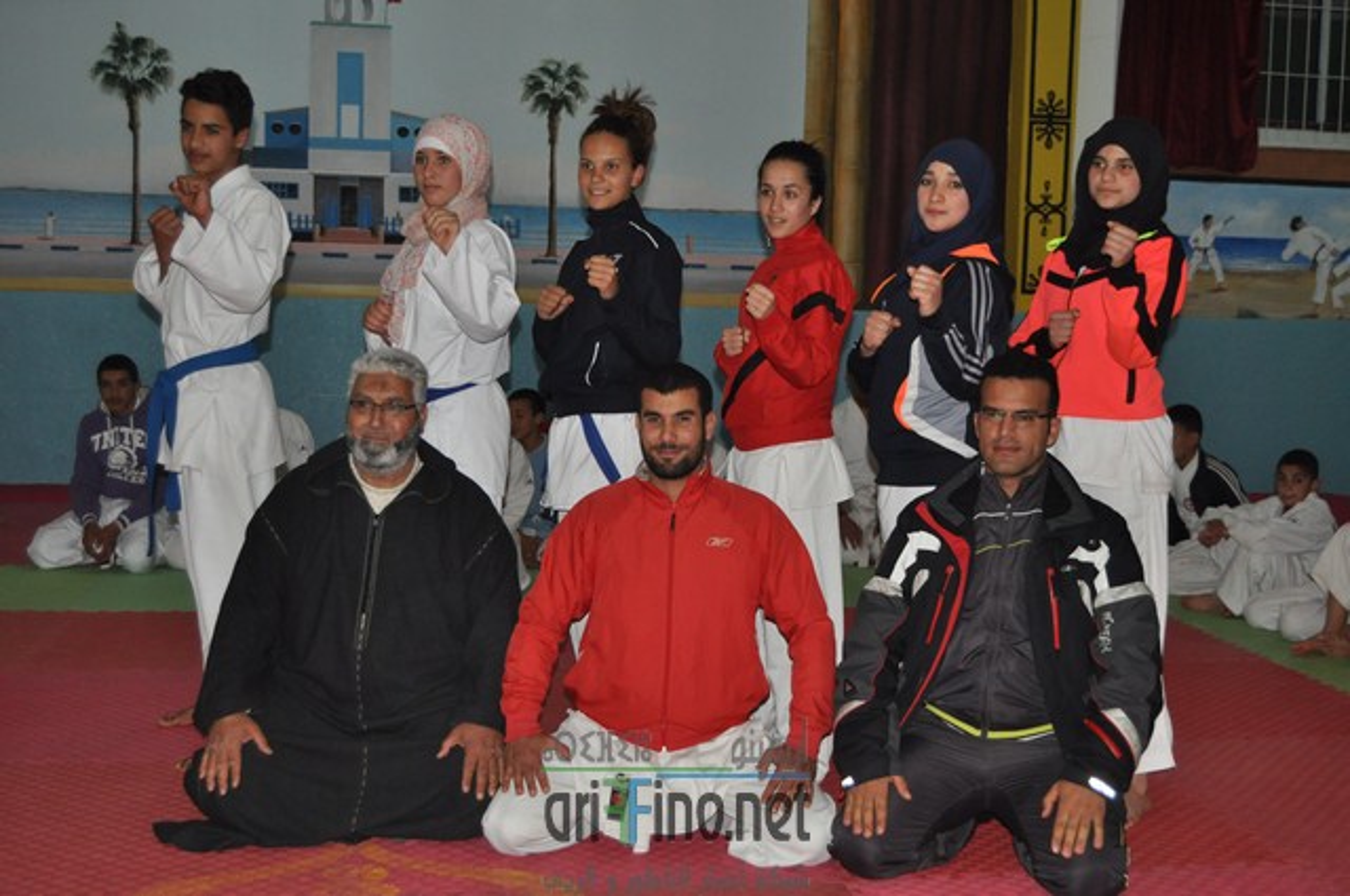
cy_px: 448
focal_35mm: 46
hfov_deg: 42.4
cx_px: 675
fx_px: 1742
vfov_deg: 28.9
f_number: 4.2
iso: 800
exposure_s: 1/60
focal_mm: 31
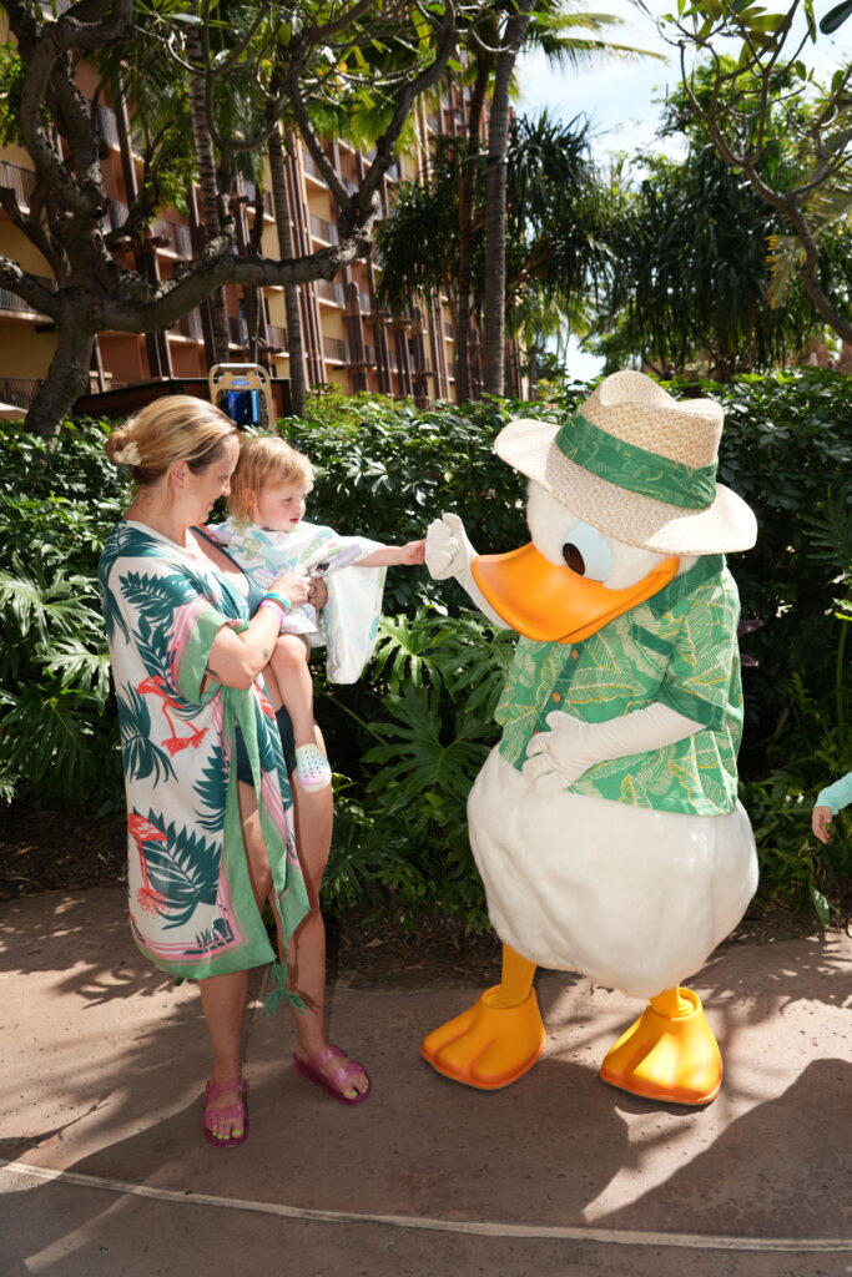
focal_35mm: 29
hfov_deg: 45.0
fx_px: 1029
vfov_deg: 63.7
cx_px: 426
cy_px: 638
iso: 100
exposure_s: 1/200
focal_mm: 29
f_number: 5.6
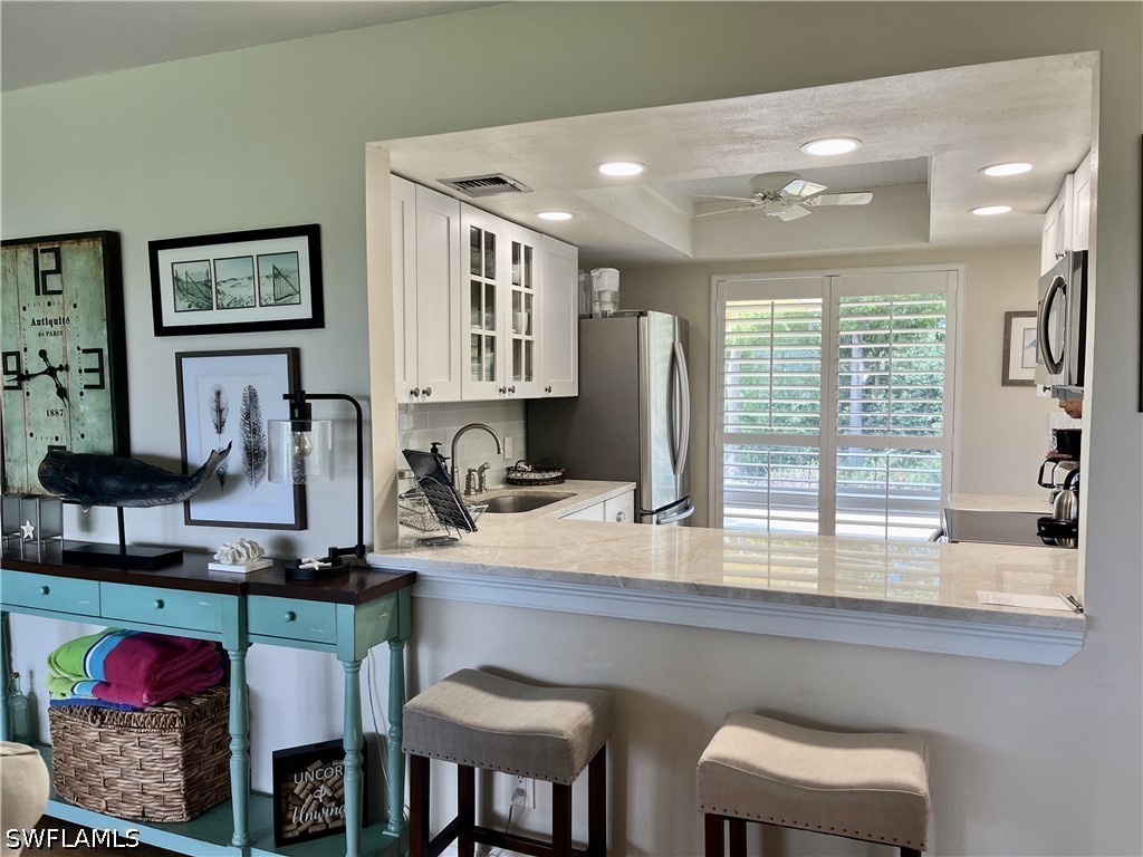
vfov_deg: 53.1
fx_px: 859
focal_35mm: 26
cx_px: 572
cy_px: 428
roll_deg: -0.1
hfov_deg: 67.3
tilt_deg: -4.0
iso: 80
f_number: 1.6
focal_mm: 5.1
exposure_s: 1/120
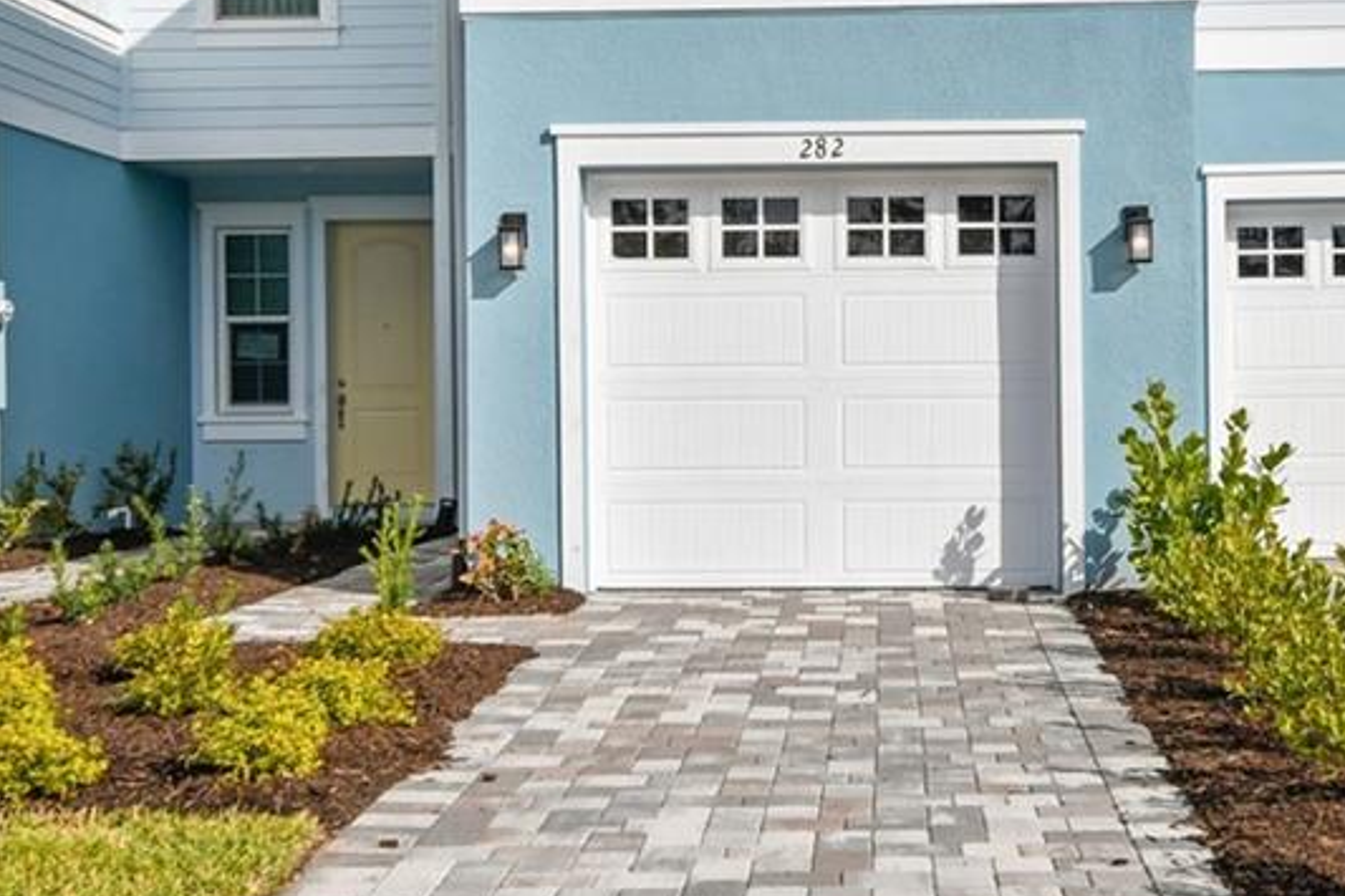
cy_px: 376
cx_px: 843
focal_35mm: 57
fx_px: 2129
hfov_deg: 34.9
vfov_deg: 23.7
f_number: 7.1
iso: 100
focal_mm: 13
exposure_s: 1/320
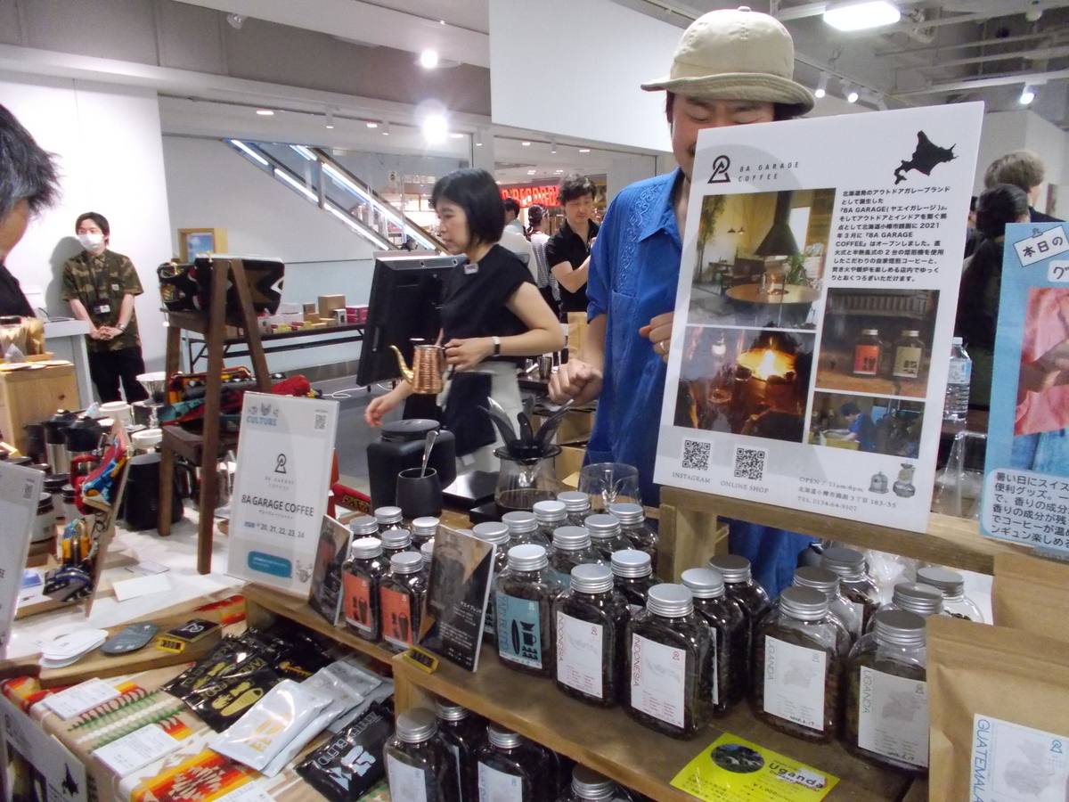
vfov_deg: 53.1
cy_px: 401
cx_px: 534
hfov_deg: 67.3
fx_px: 803
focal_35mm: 26
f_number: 3.2
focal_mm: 4.6
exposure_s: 1/125
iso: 800
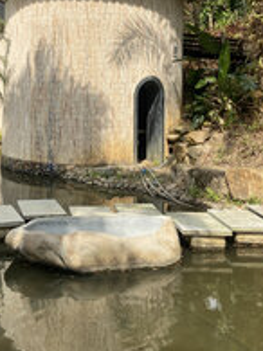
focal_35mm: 48
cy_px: 76
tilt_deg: +2.6
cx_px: 72
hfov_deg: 29.8
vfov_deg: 38.4
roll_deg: -1.2
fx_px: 487
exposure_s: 1/1961
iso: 32
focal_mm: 4.25
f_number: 1.8
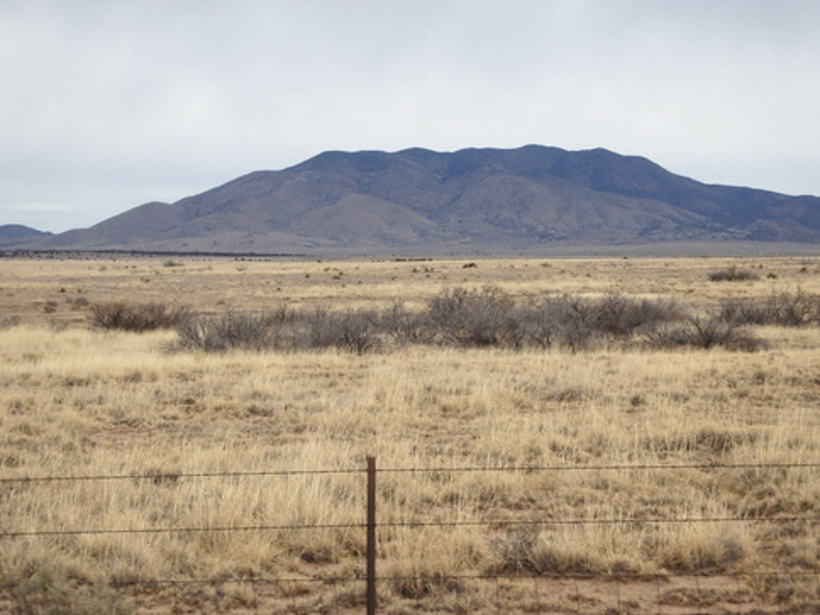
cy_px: 299
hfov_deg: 16.1
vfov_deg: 12.1
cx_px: 400
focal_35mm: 122
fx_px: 2890
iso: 125
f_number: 5.5
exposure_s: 1/800
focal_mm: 21.2
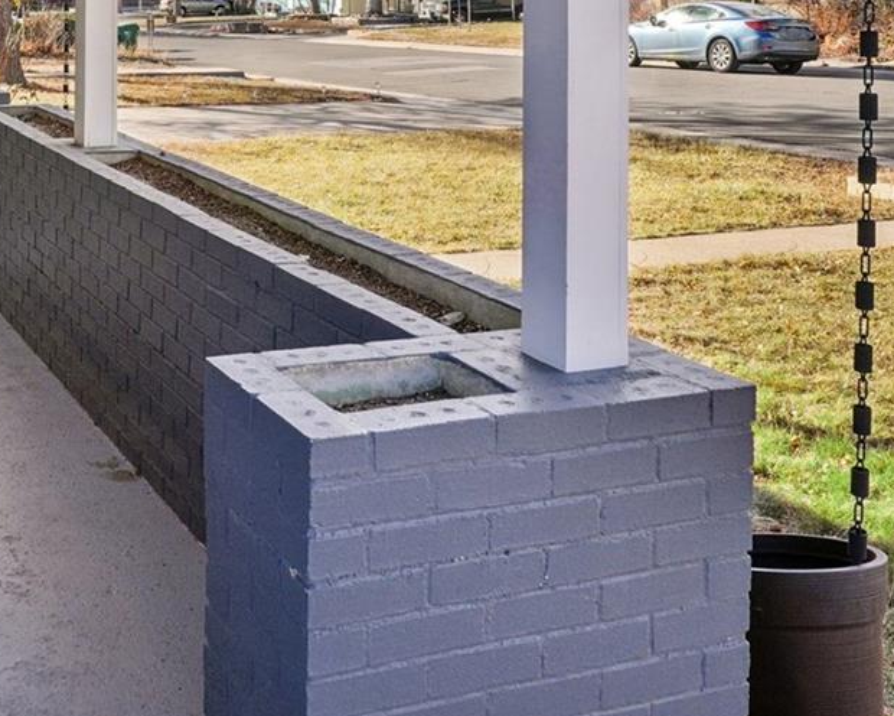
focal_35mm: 47
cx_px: 140
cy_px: -17
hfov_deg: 37.5
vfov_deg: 29.6
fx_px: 1249
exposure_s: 1/200
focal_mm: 13
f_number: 8
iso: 100
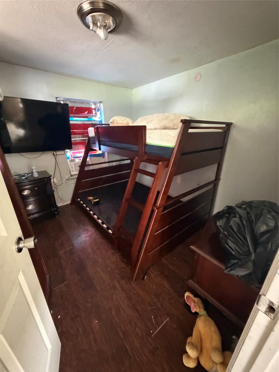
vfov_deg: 102.1
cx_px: 140
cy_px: 186
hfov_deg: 85.7
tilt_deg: -21.6
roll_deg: -0.7
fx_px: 150
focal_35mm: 14
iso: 3200
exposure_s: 1/16
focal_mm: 2.22
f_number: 2.2
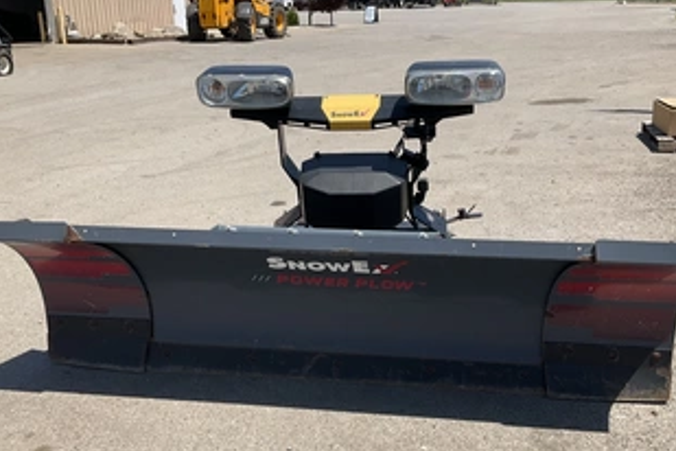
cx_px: 365
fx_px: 732
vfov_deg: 34.2
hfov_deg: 49.5
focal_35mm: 39
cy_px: 256
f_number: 1.8
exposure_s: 1/1912
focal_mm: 3
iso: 25
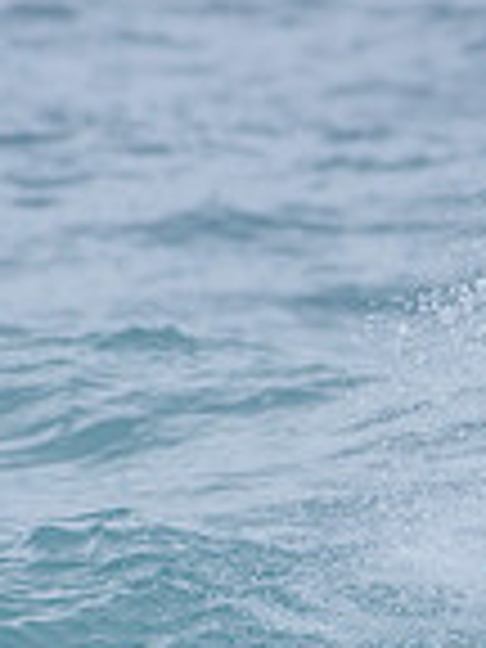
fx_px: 44534
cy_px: 604
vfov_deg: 0.8
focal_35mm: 2379
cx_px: 1078
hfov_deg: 0.6
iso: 200
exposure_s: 1/2000
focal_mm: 500
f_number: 5.6
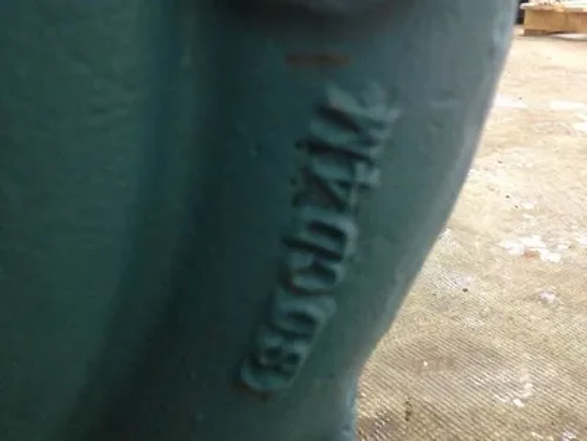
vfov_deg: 40.7
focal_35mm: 35
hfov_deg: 52.6
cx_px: 294
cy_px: 220
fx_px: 594
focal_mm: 4.28
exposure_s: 1/15
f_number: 2.4
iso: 400
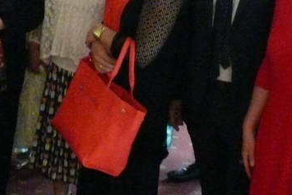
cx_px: -49
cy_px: -79
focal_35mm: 105
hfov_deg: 18.5
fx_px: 852
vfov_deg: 12.5
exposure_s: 1/25
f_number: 2.8
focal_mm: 7.4
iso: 800
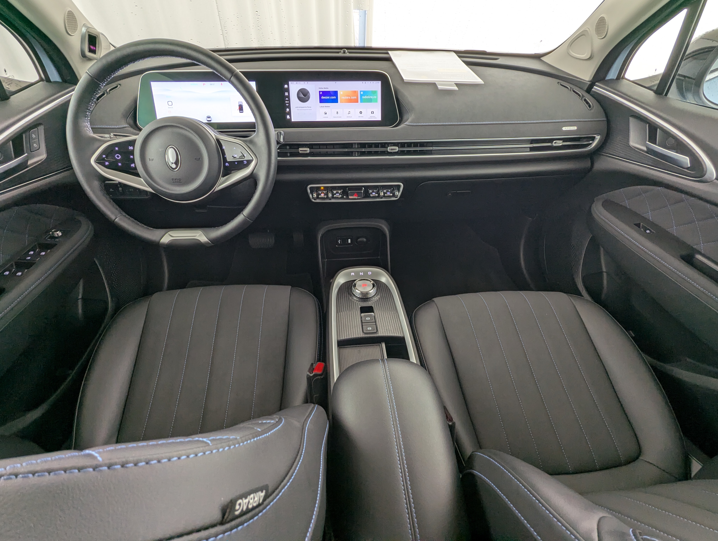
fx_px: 332
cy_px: 270
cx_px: 359
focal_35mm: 16
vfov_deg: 78.2
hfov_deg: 94.4
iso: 64
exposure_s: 1/42.2
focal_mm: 2.35
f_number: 2.2
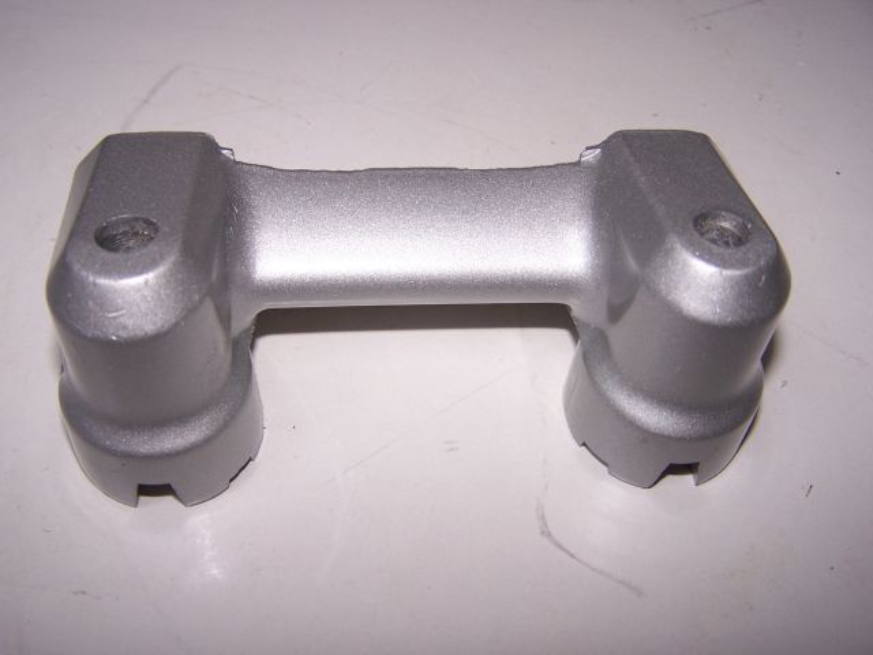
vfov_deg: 37.7
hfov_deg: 49.0
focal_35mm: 38
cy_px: 328
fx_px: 958
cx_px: 436
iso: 80
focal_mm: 6.3
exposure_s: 1/60
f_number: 2.8
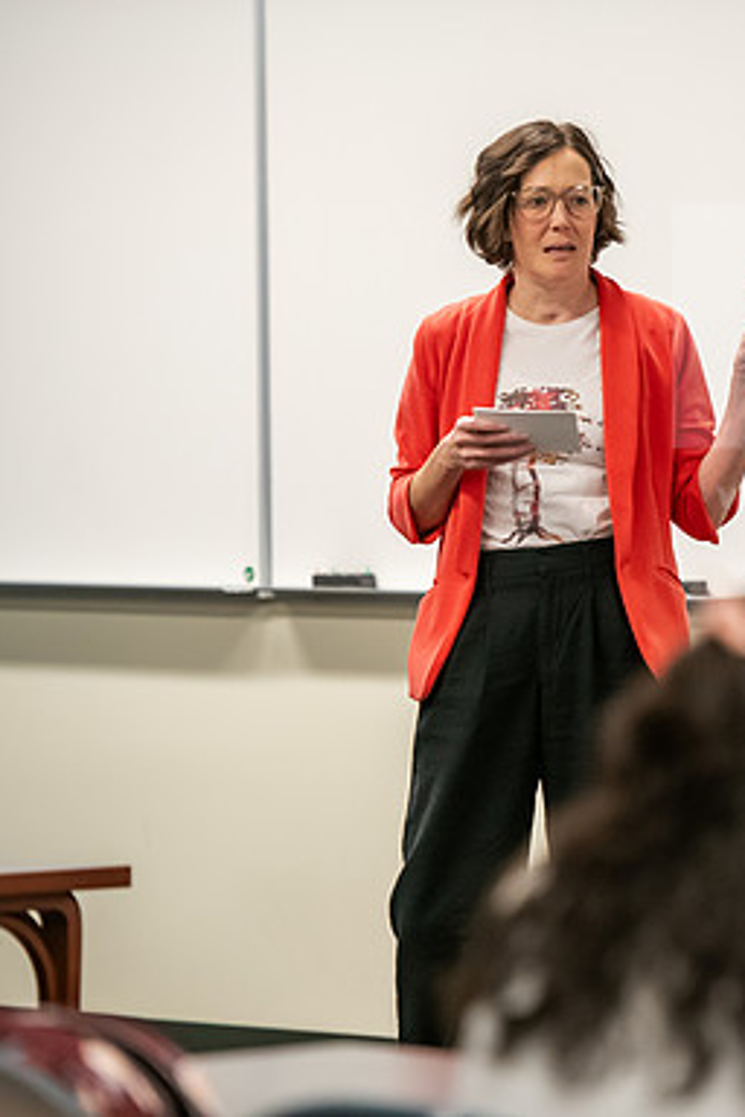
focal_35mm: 249
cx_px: 585
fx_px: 7729
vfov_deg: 8.3
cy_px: 557
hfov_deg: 5.5
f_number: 2.8
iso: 2000
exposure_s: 1/200
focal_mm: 165
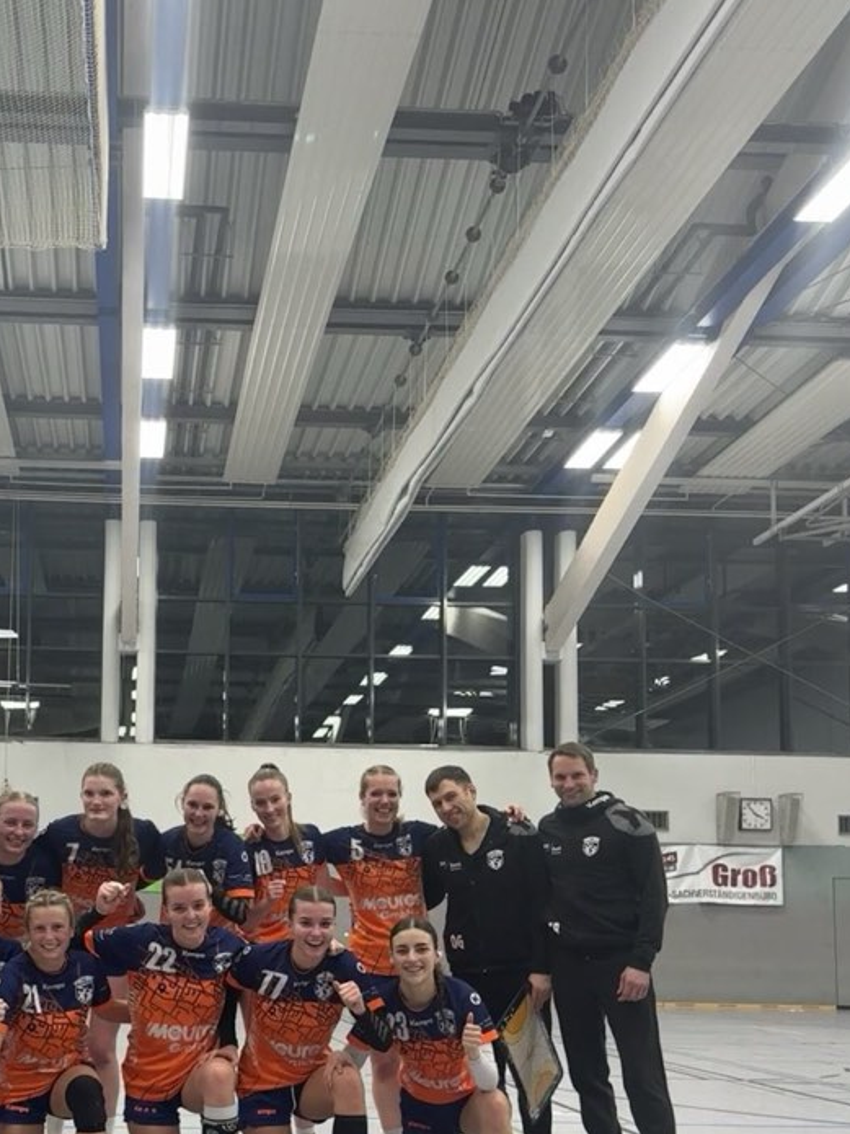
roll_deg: -2.6
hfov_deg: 36.6
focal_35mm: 38
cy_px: 806
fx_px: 1245
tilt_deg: +6.3
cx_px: 187
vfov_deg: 47.7
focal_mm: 6.86
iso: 125
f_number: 1.78
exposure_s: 1/66
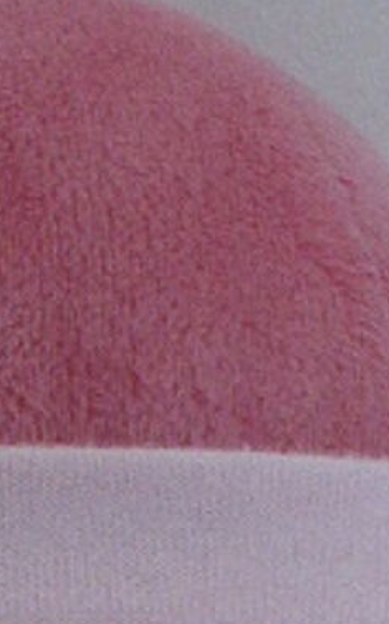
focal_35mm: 364
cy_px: 1049
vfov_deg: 5.7
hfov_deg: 3.6
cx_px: 50
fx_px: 6186
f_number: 5.2
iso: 400
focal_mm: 16.1
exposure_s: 1/15
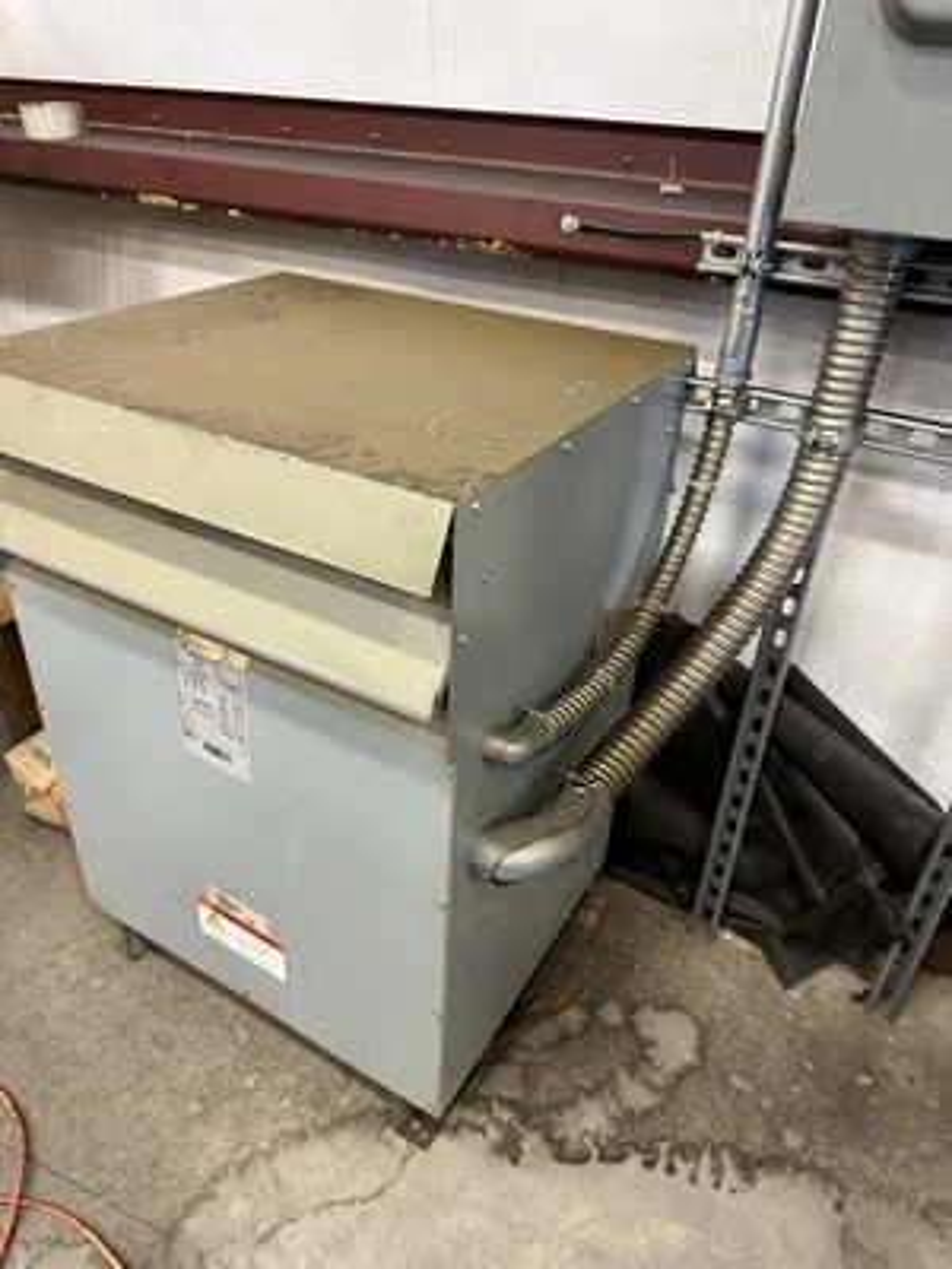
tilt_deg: -30.1
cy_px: 634
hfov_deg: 56.8
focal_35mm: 24
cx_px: 476
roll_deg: -2.2
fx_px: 880
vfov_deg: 71.6
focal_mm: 6.86
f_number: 1.78
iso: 320
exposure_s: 1/60
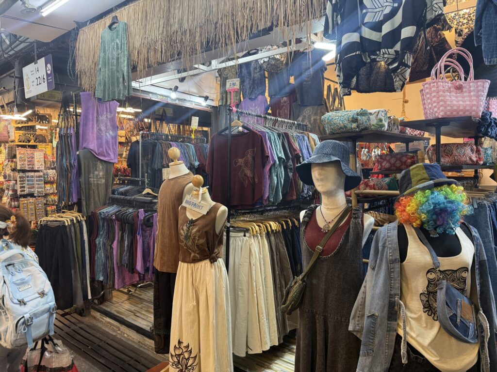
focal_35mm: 24
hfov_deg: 71.6
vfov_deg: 56.8
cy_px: 186
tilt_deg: +1.1
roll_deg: -0.5
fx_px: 345
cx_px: 248
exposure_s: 1/100
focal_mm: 6.76
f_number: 1.78
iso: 160
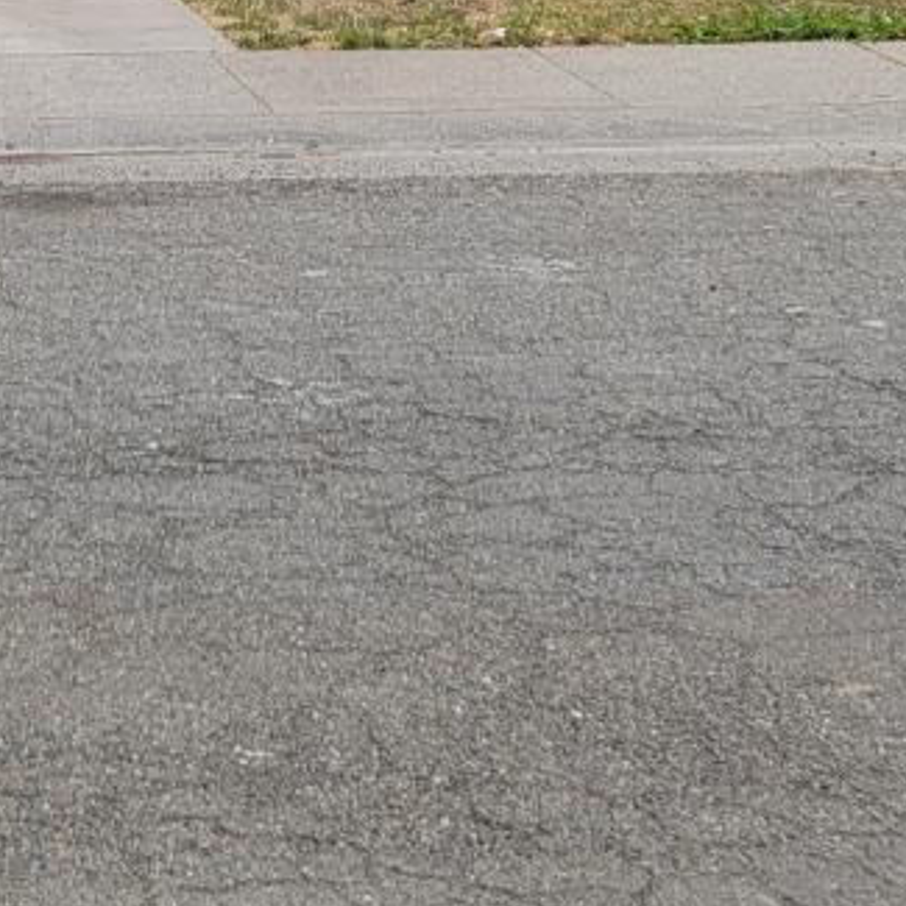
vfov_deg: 15.9
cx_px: -379
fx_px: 2902
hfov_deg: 16.4
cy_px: -545
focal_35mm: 98
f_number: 1.8
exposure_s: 1/1493
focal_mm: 6.7
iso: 16
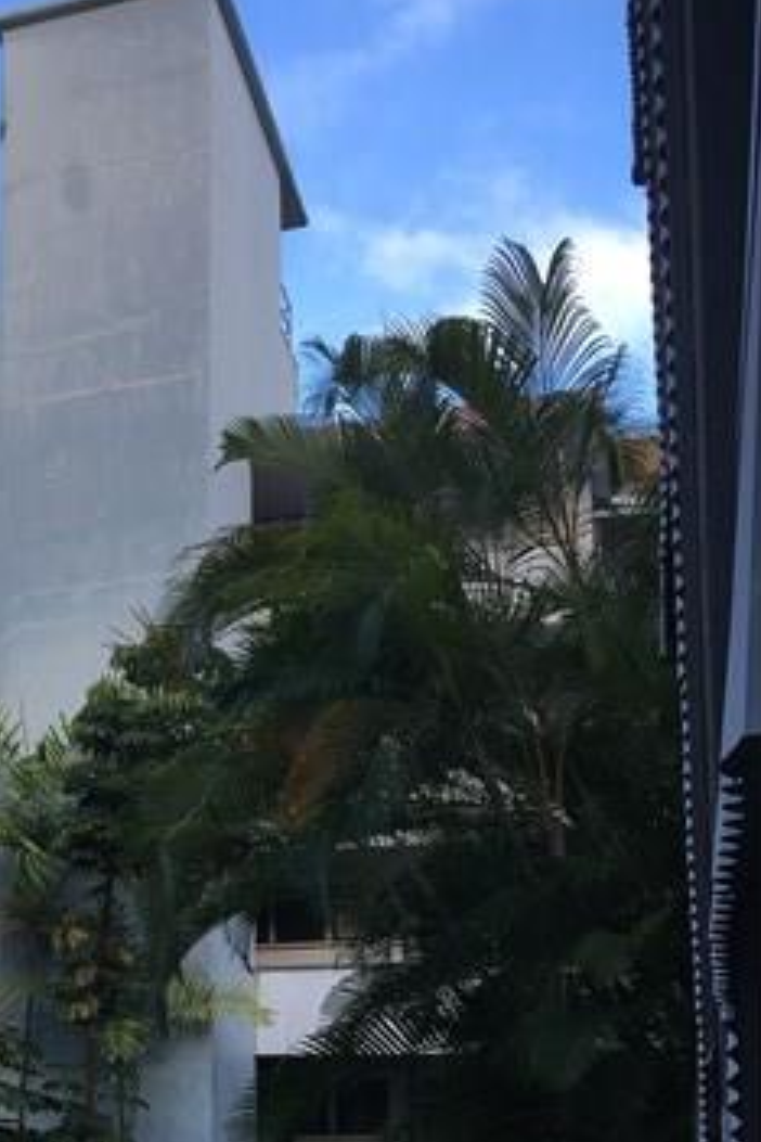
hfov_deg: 23.5
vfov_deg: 35.1
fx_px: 1744
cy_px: 908
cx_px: -7
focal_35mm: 55
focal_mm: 4.15
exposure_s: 1/242
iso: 25
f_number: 2.2
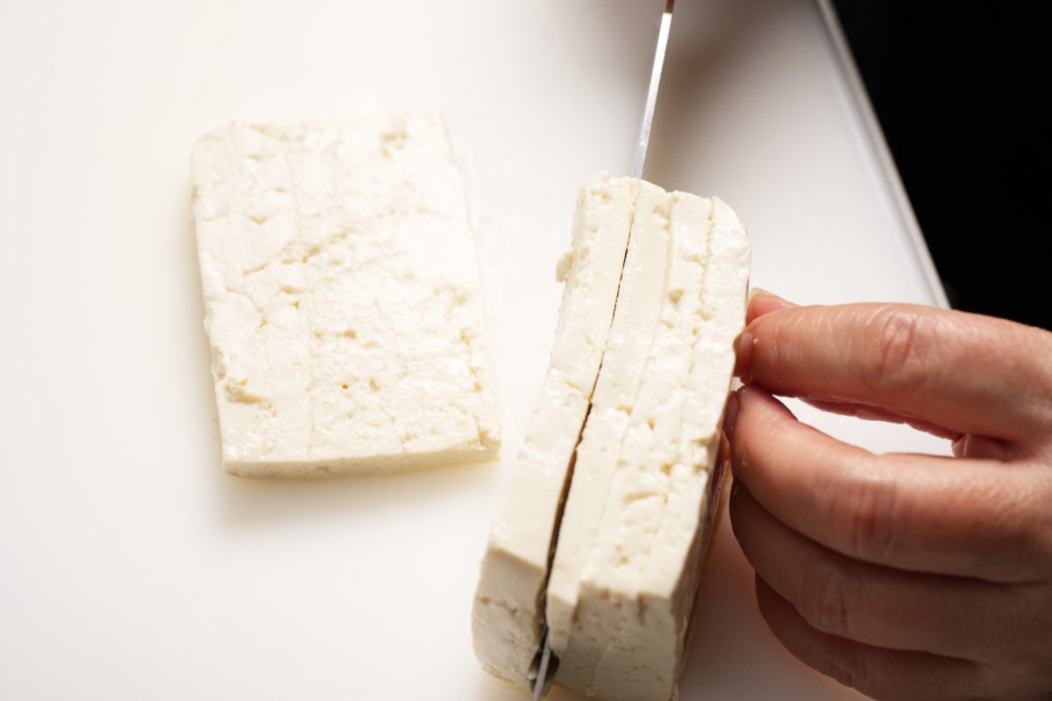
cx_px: 526
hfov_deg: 34.5
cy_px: 350
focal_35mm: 58
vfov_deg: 23.4
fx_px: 1694
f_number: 8
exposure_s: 1/1250
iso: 1000
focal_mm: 58
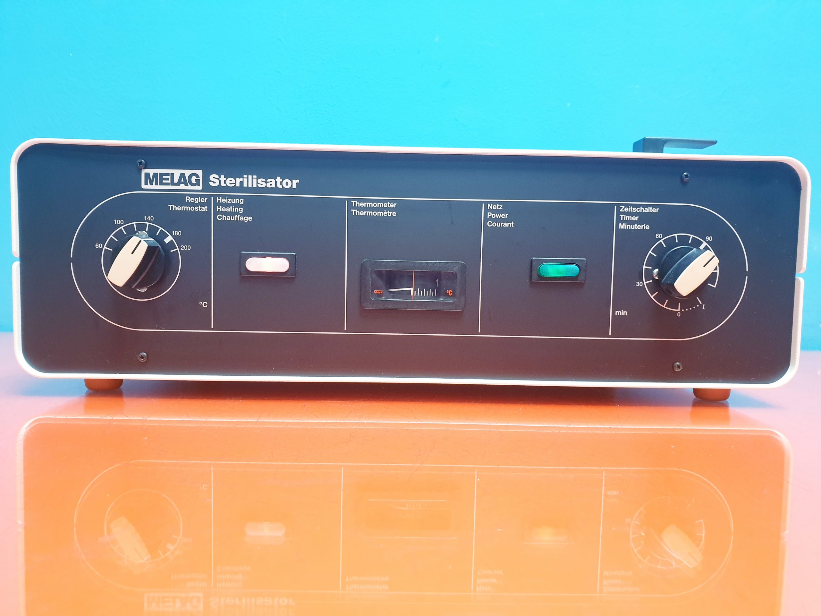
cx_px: 410
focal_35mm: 26
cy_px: 308
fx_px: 617
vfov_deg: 53.1
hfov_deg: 67.3
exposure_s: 1/50
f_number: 2.4
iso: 200
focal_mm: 4.3
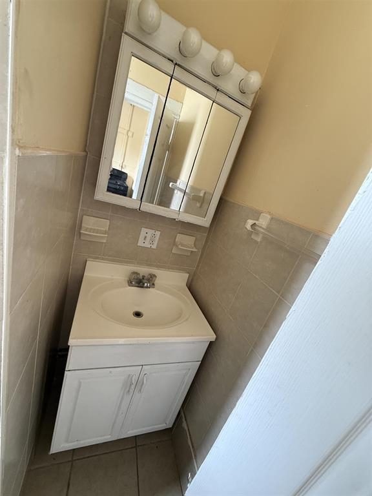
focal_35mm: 14
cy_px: 248
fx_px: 201
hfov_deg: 85.7
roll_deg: -18.6
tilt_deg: -17.4
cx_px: 186
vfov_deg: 102.1
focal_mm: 2.22
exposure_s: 1/60
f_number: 2.2
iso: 400
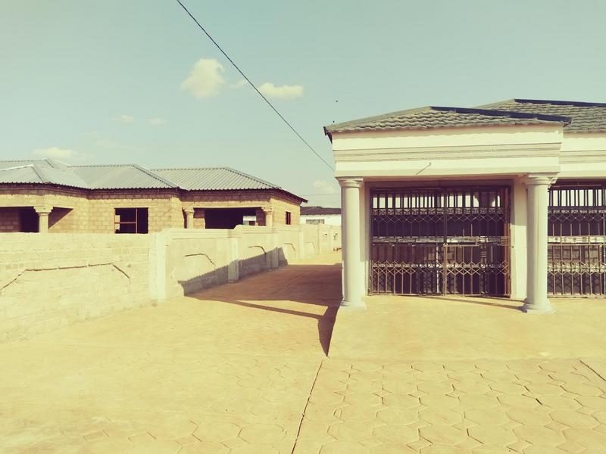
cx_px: 303
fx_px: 455
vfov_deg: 53.1
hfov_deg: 67.3
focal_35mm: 26
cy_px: 227
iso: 100
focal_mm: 4.95
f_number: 1.9
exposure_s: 1/819
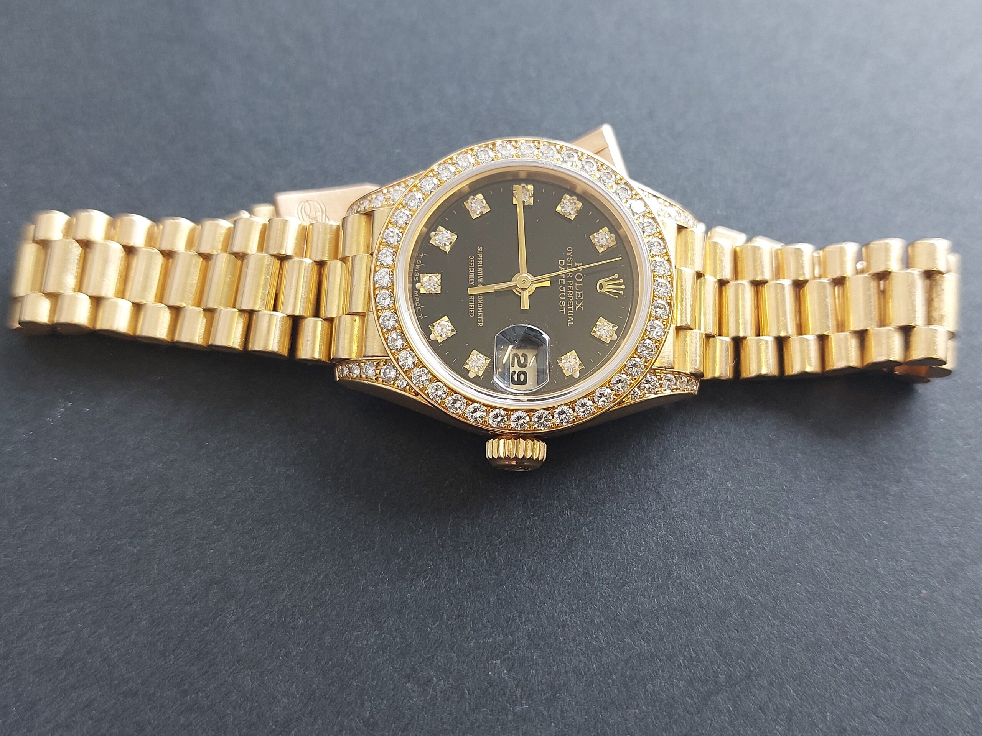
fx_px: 709
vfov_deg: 54.9
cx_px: 491
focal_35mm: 25
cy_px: 368
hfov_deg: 69.4
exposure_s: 1/50
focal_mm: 5.23
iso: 64
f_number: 1.8
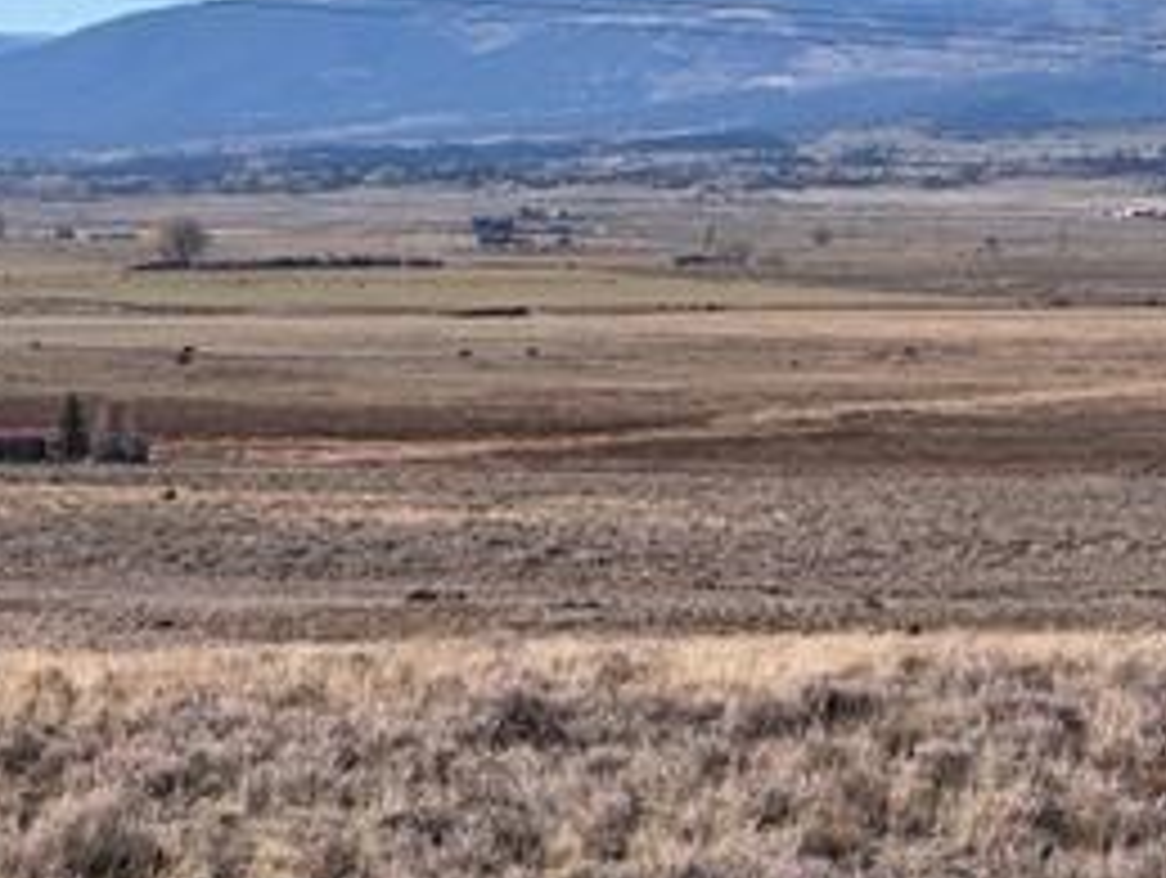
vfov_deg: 7.8
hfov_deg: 10.4
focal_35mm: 190
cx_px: 761
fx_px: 6409
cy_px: 360
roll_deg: -1.2
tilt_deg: -1.8
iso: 32
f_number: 2.8
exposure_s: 1/951
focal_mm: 9
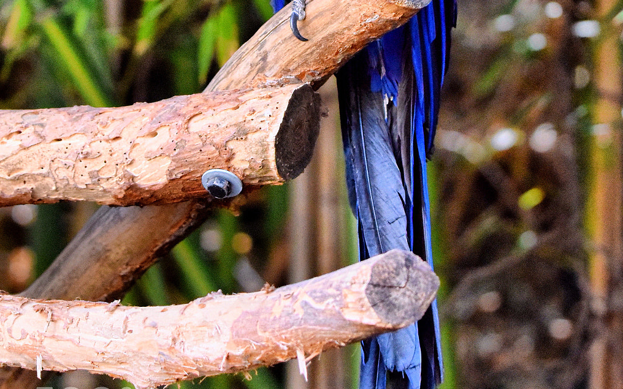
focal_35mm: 361
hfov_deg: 5.8
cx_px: 324
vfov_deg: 3.6
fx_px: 6129
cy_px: -9
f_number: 5
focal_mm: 150
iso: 5600
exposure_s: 1/500
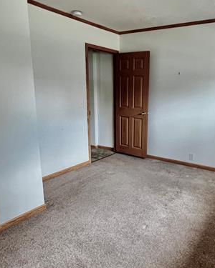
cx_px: 145
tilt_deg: -11.6
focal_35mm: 26
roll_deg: -0.8
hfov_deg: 53.7
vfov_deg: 66.0
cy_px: 137
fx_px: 207
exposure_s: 1/99
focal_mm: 1.57
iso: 250
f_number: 1.8
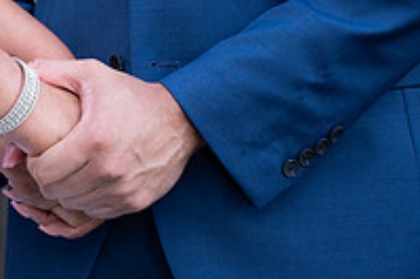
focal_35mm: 203
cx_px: -99
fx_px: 2366
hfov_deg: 10.0
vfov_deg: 6.7
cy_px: 73
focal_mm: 70
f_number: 4
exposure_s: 1/250
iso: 800
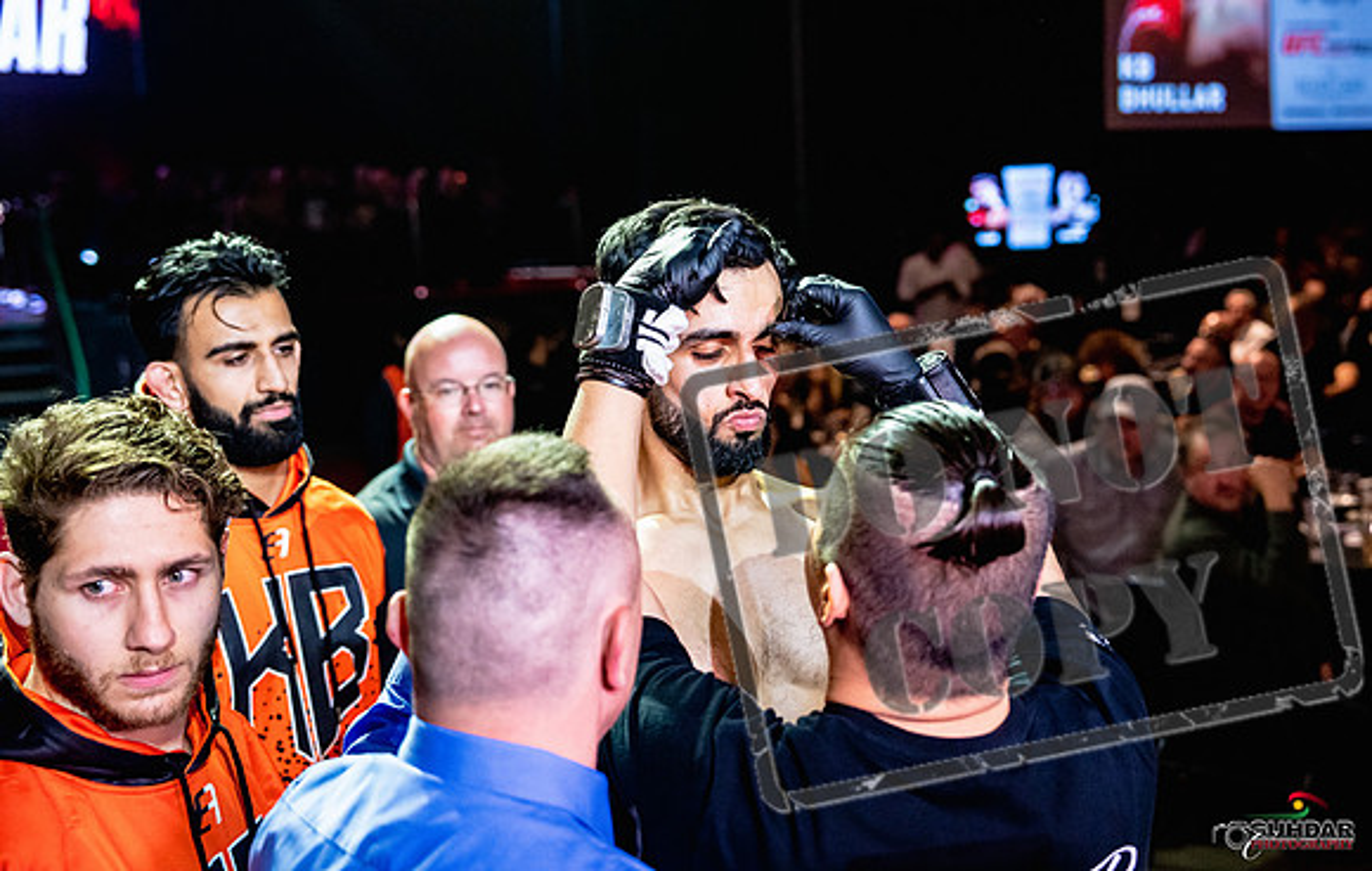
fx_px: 1802
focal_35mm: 48
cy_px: 368
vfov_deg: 27.1
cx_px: 755
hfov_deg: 41.6
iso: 5000
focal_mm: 43
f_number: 2.8
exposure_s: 1/320
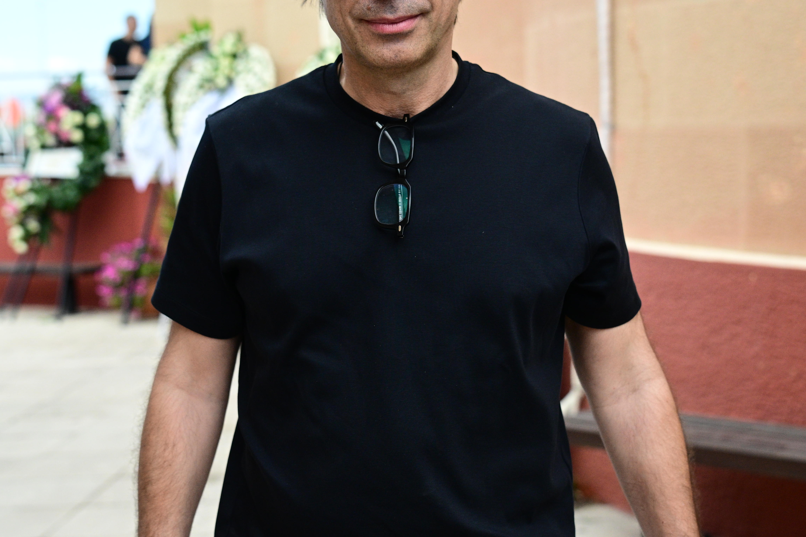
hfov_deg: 31.9
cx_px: 426
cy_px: 224
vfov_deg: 21.5
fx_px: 1410
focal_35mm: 63
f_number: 2.8
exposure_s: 1/5000
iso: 1000
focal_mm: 35
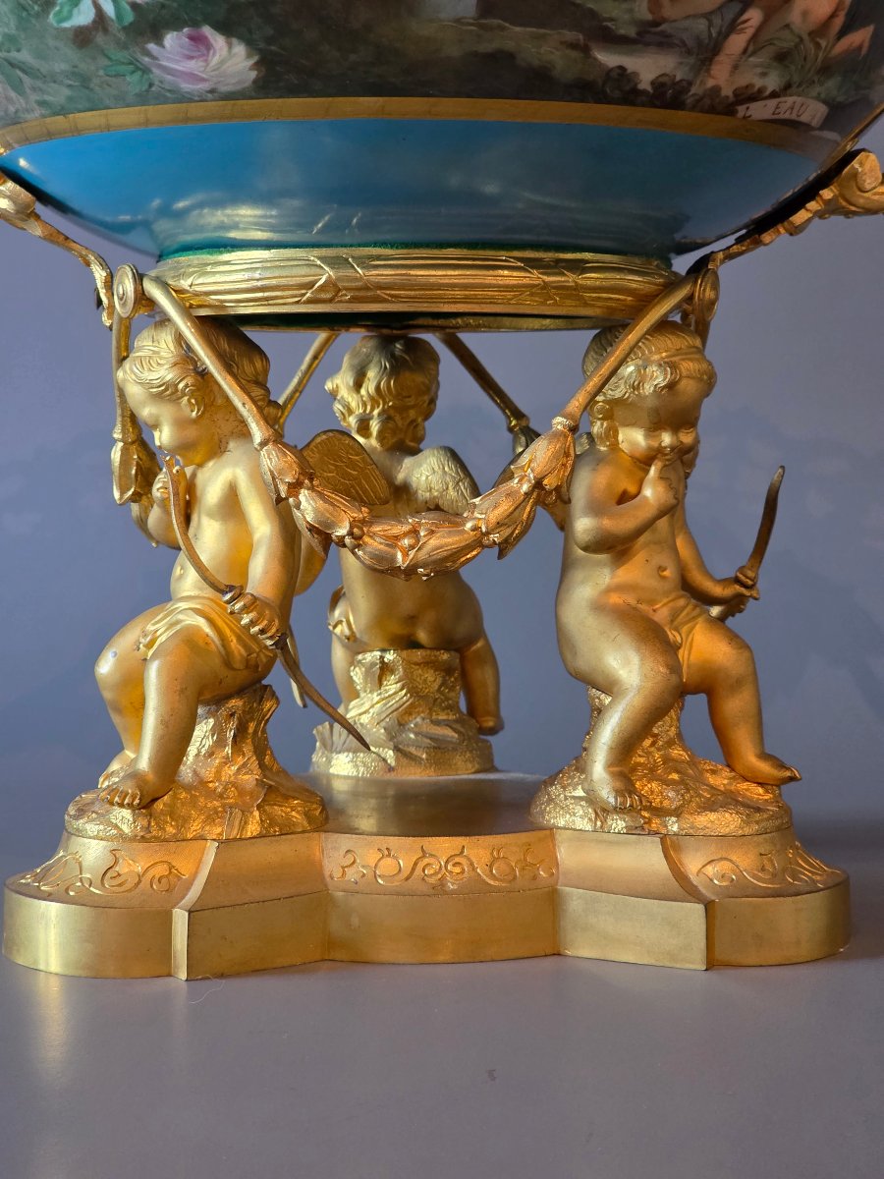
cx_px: 442
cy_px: 590
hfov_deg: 21.3
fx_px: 2349
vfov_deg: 28.2
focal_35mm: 69
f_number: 2.4
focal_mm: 7.9
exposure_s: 1/33.3
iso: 500
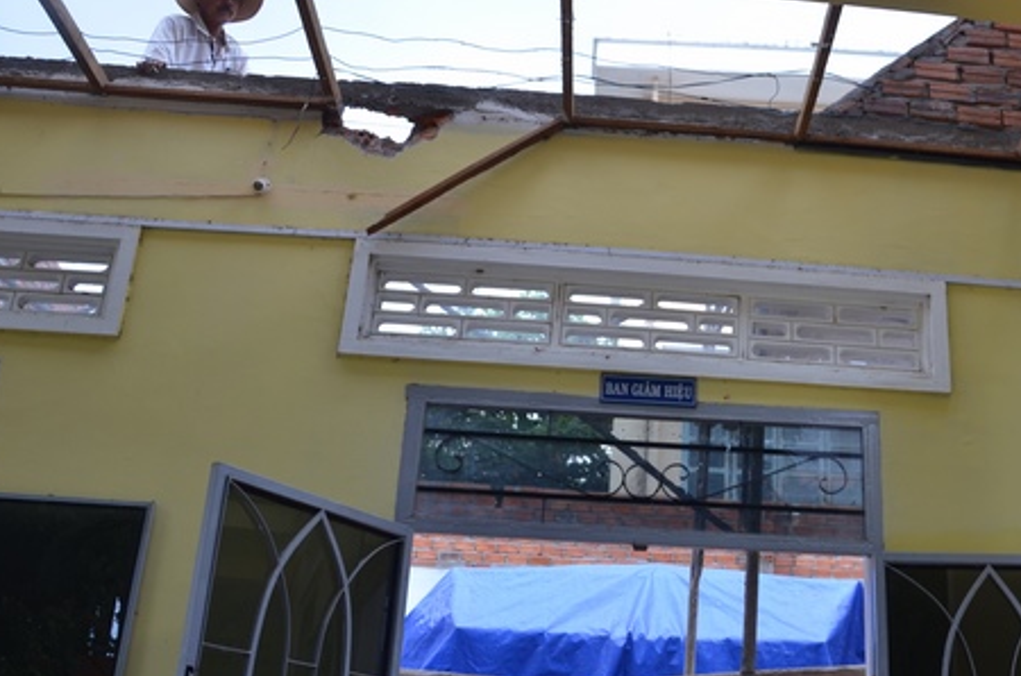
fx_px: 1104
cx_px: 706
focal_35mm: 39
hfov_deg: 48.5
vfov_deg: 34.0
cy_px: 378
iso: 250
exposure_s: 1/60
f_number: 4
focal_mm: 18
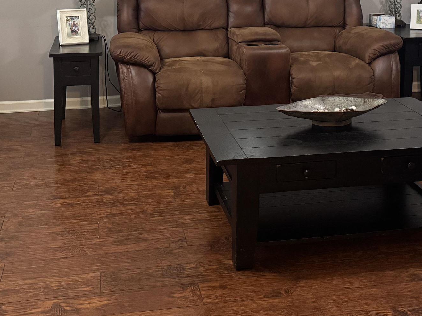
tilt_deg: -7.3
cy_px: 8
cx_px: 255
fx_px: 683
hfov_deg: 34.2
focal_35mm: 56
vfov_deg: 25.0
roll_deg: -0.1
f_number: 1.78
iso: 800
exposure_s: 1/60
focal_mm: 6.76
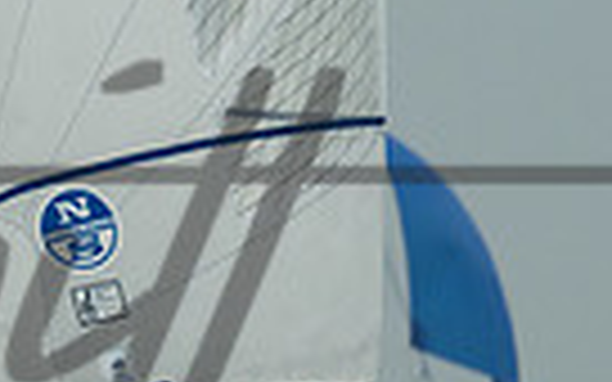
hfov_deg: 1.9
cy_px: 121
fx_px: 18680
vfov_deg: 1.2
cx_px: -374
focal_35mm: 1120
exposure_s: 1/1600
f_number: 9
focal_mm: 200
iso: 800
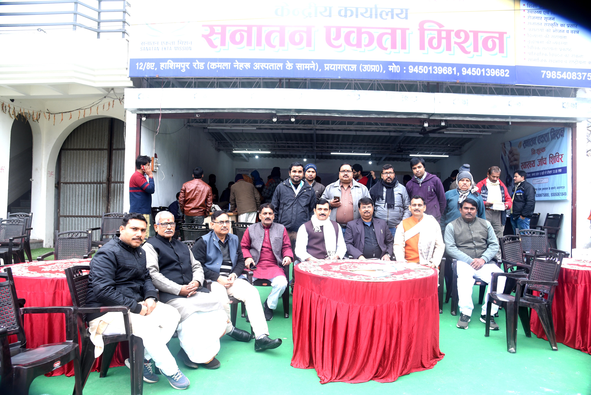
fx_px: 394
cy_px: 198
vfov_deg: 53.2
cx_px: 296
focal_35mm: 24
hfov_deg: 73.7
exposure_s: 1/125
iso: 500
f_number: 7.1
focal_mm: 24
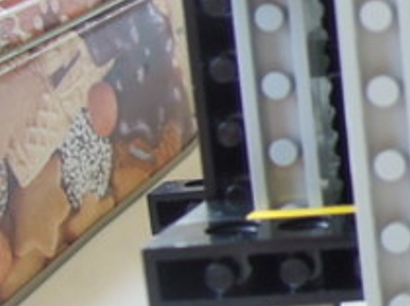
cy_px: 63
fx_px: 1219
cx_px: 785
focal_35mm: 103
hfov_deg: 15.7
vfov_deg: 14.3
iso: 160
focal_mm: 4.3
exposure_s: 1/40
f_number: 2.8
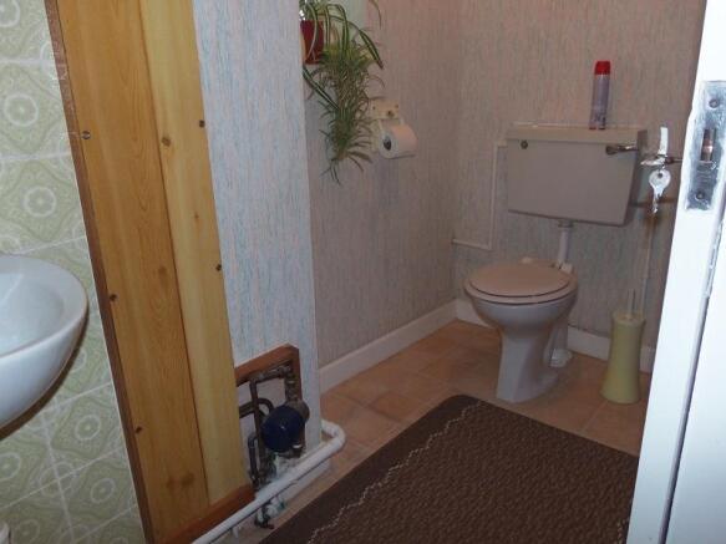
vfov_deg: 53.0
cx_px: 363
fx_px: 545
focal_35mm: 26
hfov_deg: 67.3
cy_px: 272
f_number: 3.2
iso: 100
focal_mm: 4.7
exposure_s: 1/30
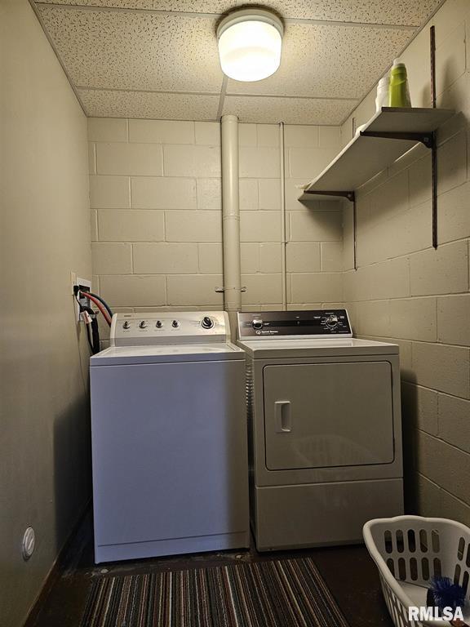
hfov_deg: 58.9
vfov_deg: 73.9
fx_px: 416
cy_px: 314
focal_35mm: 23
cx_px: 235
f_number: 1.7
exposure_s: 1/120
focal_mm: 6.3
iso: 800
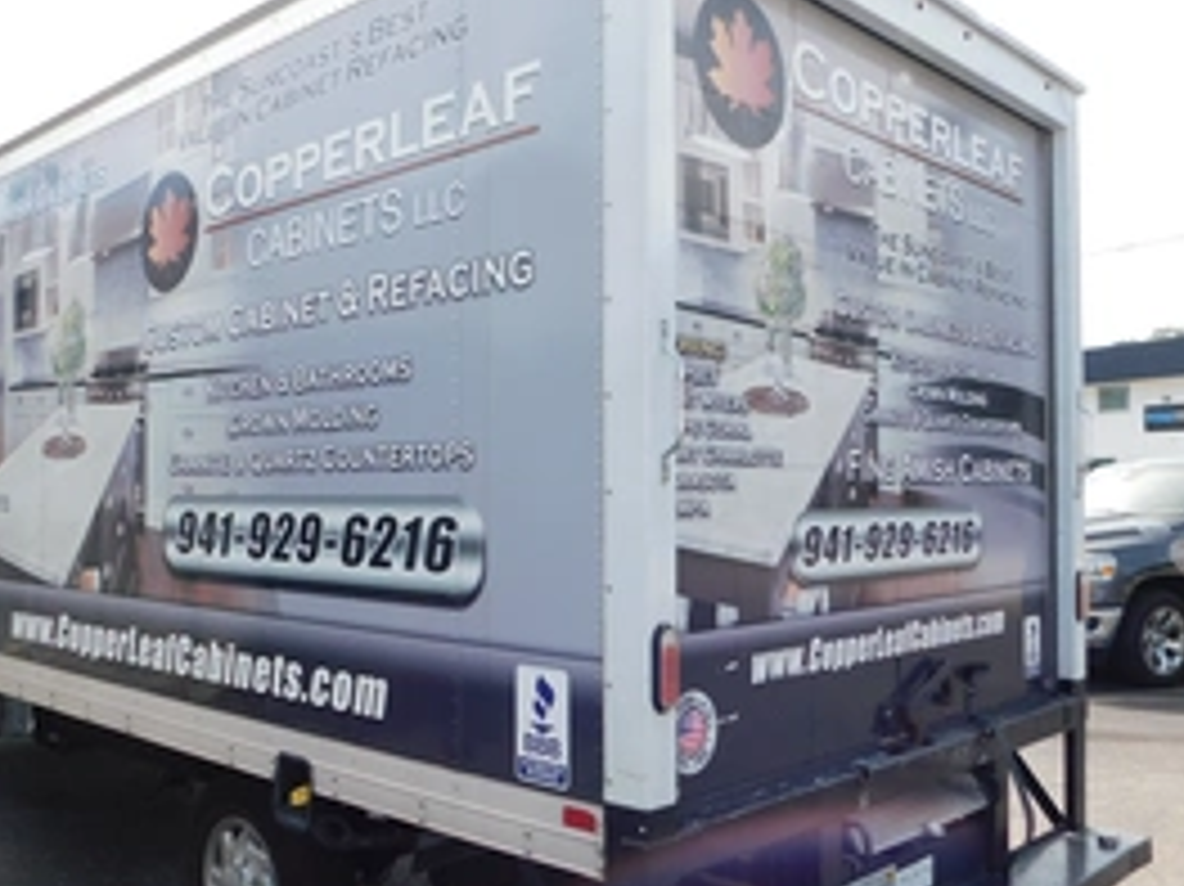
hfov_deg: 52.6
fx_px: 1197
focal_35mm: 35
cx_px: 536
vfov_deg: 40.6
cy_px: 477
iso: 125
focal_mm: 4
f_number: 3
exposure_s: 1/800
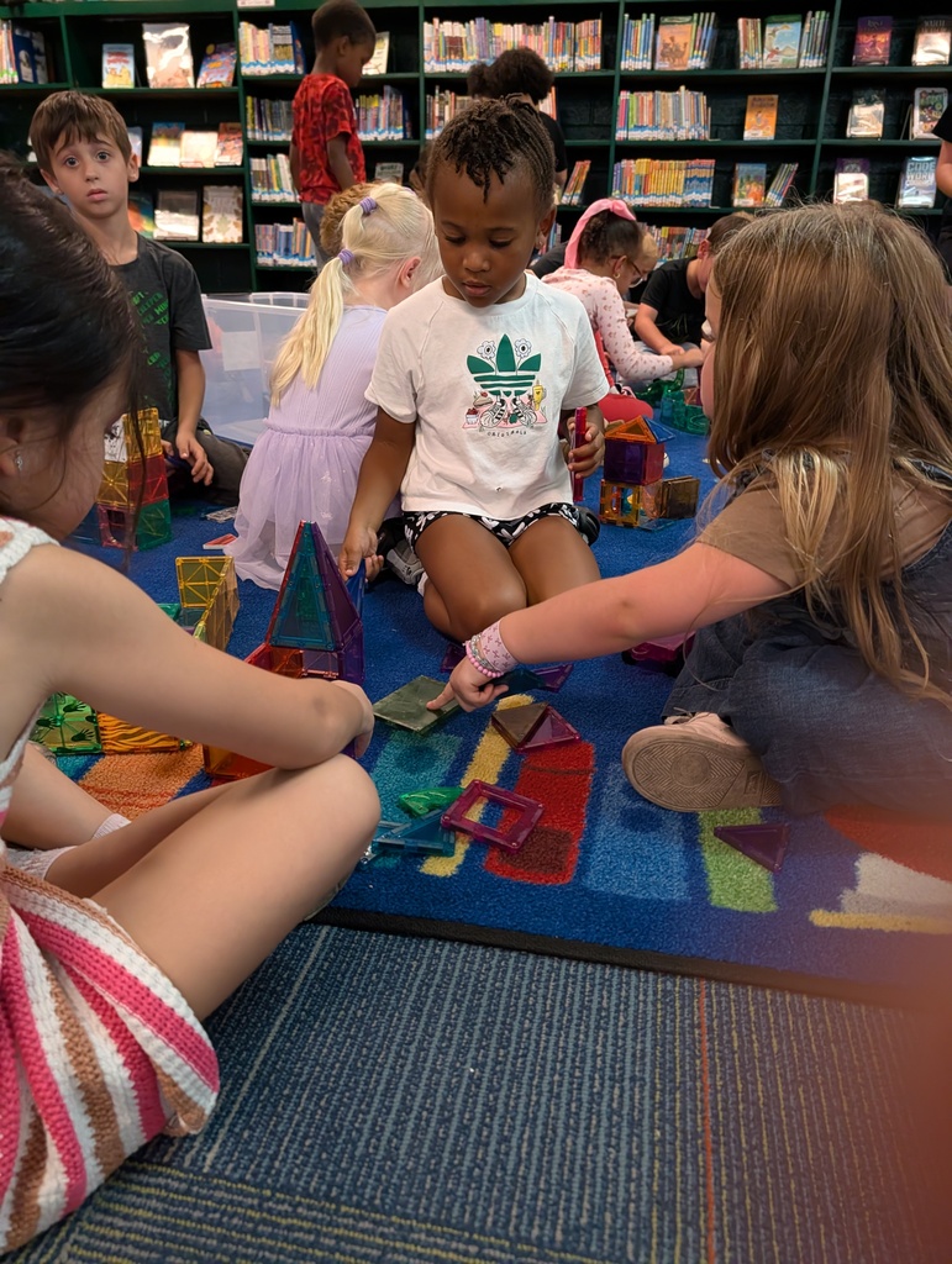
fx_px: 878
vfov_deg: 71.5
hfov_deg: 56.9
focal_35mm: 24
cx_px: 476
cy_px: 632
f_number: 1.68
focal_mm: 6.9
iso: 1474
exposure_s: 1/214
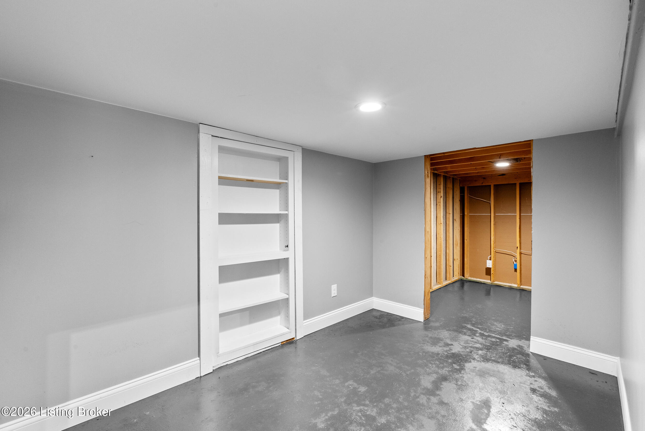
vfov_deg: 73.8
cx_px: 322
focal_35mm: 16
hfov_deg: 96.7
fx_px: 287
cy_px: 216
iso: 2500
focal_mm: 16
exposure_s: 1/2.5
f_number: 11
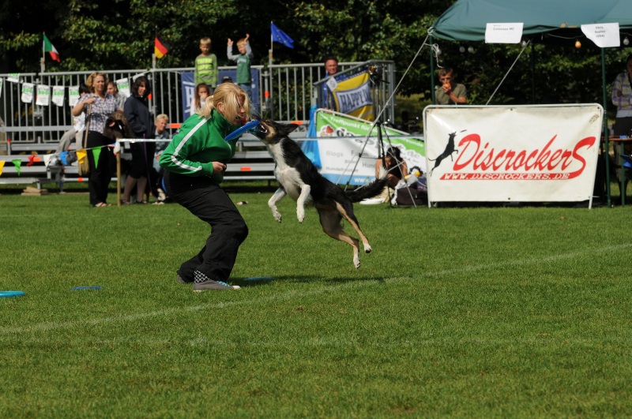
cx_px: 316
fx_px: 2682
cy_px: 210
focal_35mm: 153
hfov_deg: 13.4
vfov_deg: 8.9
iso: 200
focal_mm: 102
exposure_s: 1/1250
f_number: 6.3
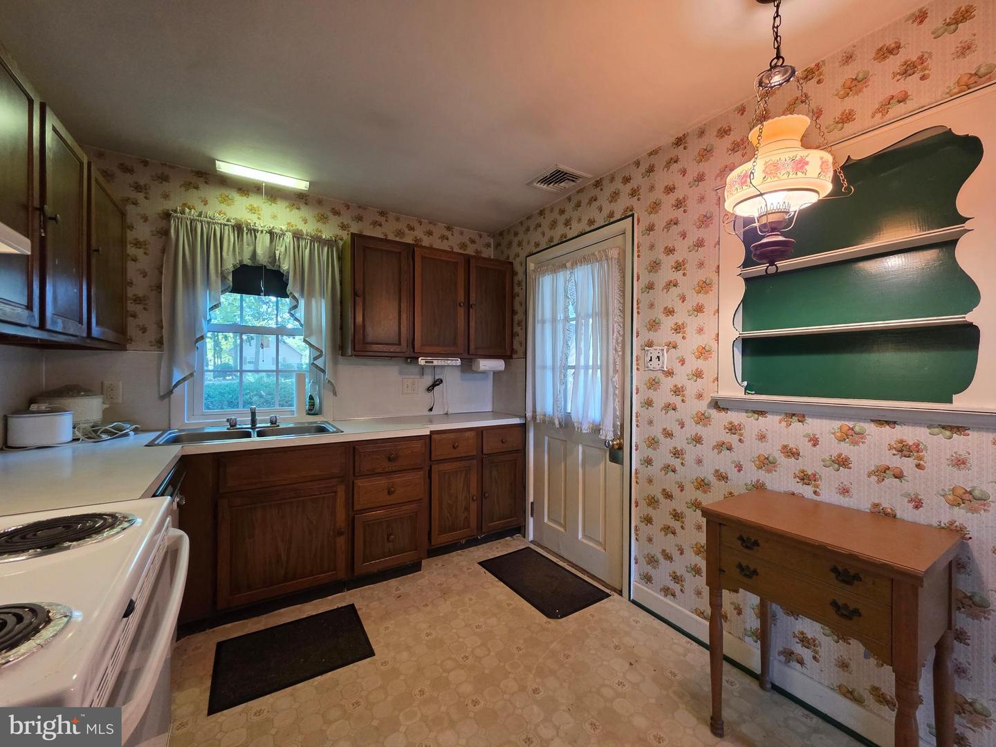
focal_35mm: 13
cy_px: 374
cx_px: 498
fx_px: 374
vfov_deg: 89.9
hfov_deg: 106.2
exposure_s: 1/60
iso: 400
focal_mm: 2.2
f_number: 1.9
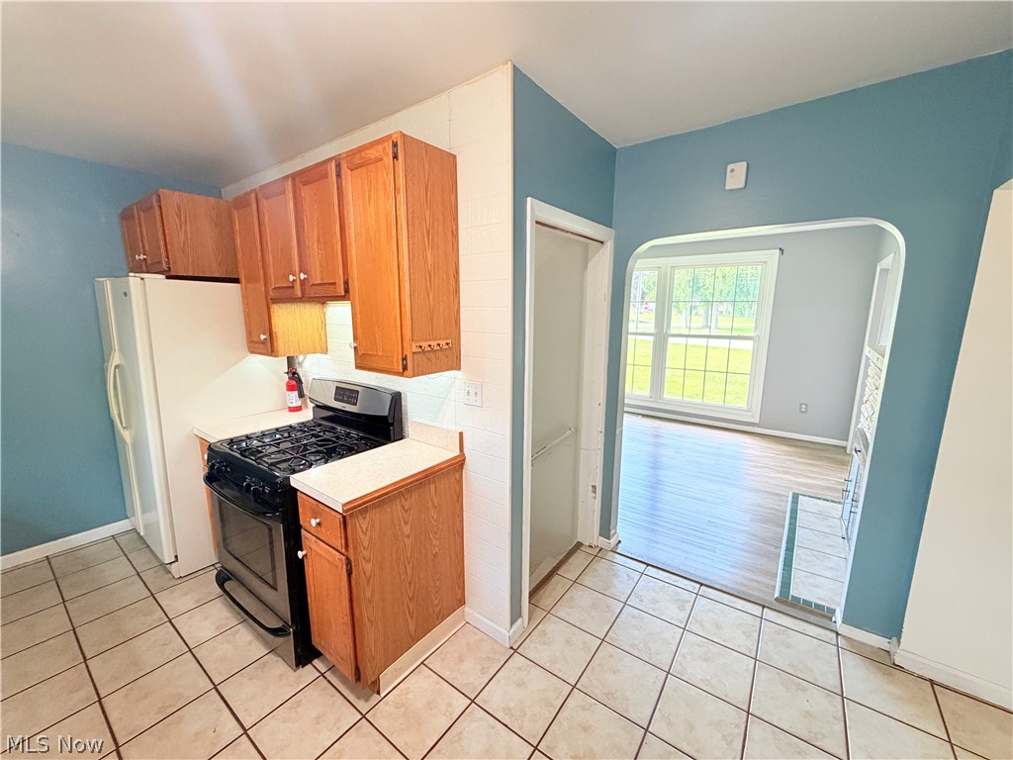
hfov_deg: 102.1
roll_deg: -0.2
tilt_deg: -10.8
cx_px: 506
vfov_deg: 85.7
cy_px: 380
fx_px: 410
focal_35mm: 14
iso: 320
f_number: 2.2
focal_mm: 2.22
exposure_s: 1/95
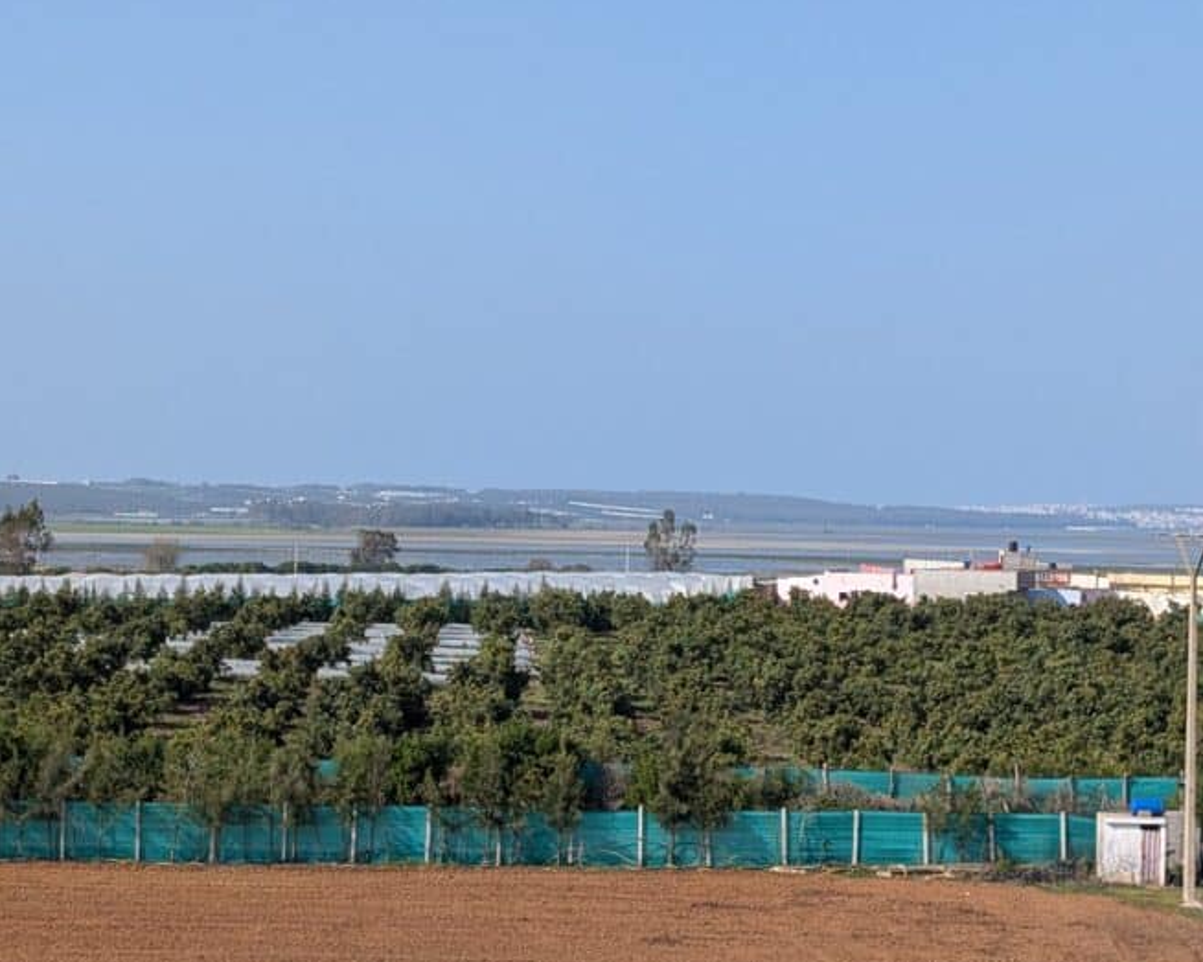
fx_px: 2670
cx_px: 763
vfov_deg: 20.4
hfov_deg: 25.3
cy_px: 374
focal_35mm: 75
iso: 23
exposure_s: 1/1138
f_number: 1.68
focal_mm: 6.9
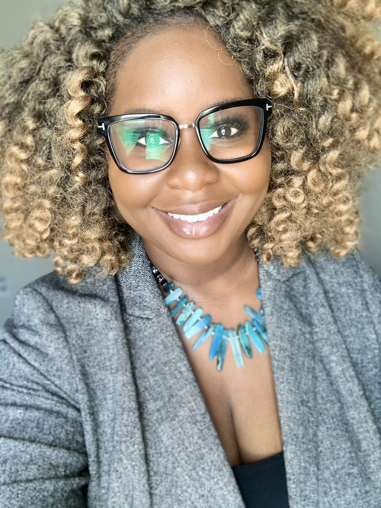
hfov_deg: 44.2
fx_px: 470
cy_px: 254
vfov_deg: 56.8
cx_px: 190
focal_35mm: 32
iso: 80
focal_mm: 2.87
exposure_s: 1/60
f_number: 2.2
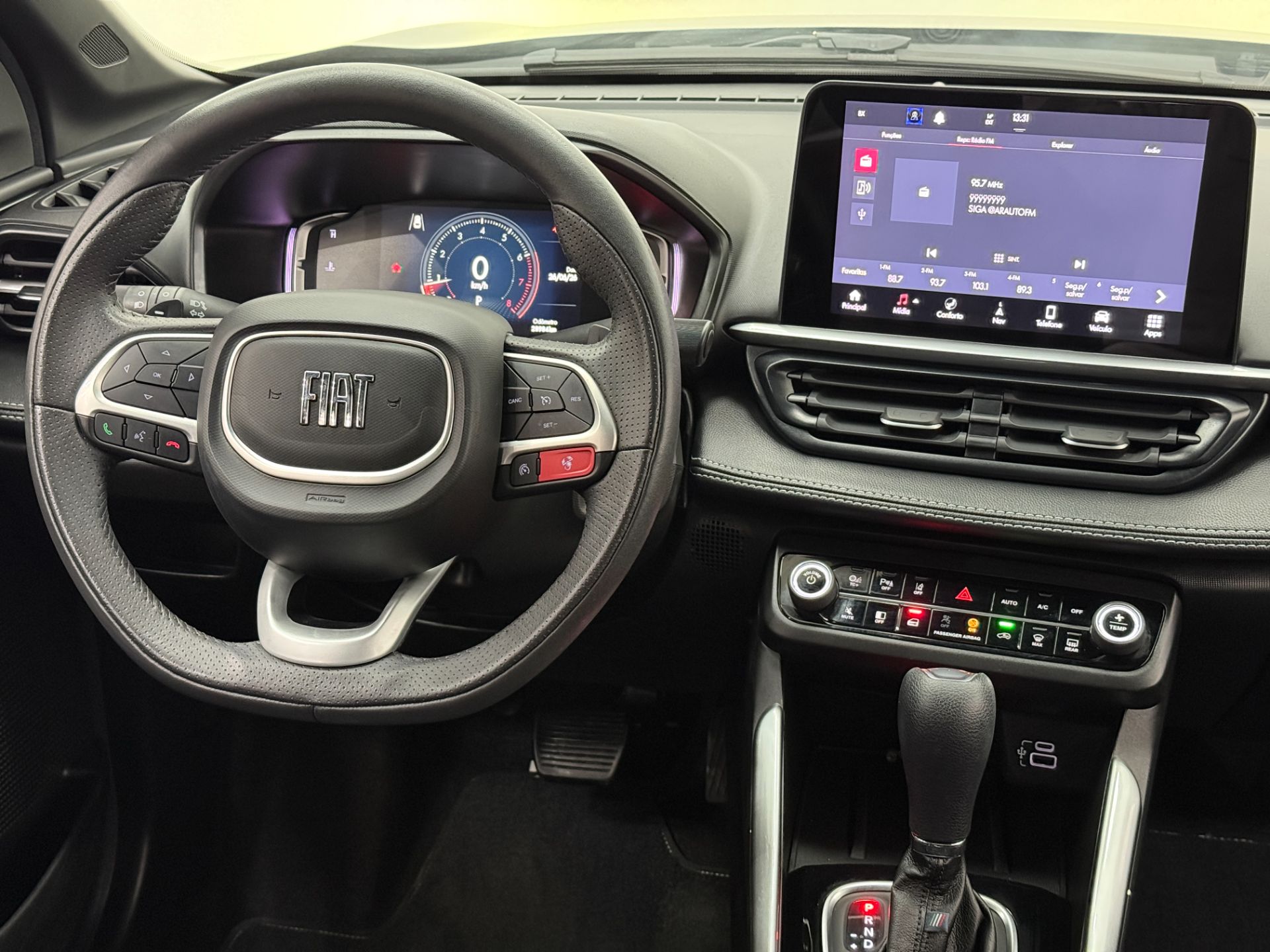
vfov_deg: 30.3
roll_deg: -0.1
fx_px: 1761
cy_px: 476
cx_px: 635
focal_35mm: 48
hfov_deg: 39.7
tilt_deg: -22.4
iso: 500
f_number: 1.78
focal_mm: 6.76
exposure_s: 1/30
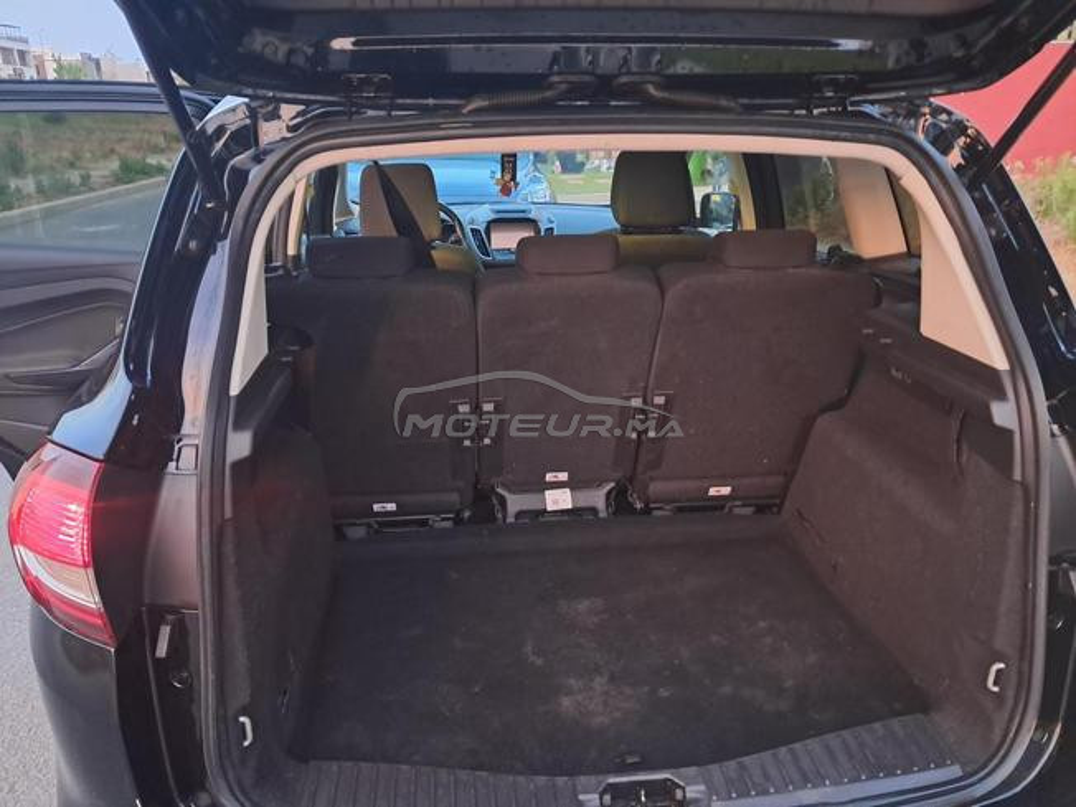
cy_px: 404
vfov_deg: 51.4
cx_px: 538
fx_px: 839
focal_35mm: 27
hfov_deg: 65.3
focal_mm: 4
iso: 800
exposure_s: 1/25
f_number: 1.8
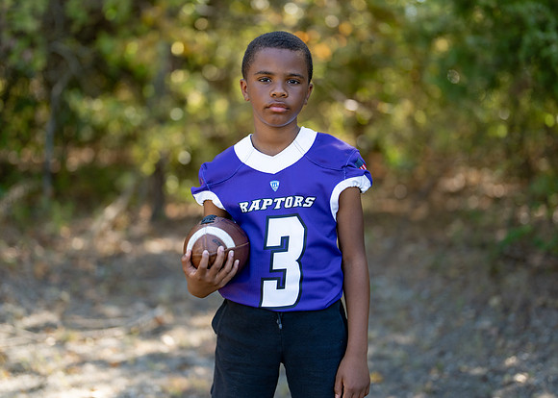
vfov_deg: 24.1
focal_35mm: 59
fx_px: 933
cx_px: 268
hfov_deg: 33.3
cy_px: 175
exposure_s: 1/1600
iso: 100
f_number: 1.2
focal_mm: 50
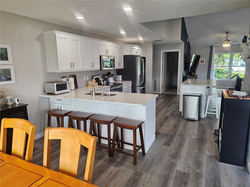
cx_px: 125
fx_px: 166
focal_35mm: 23
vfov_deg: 58.9
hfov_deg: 73.9
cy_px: 94
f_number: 1.7
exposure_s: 1/120
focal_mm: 6.3
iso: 125
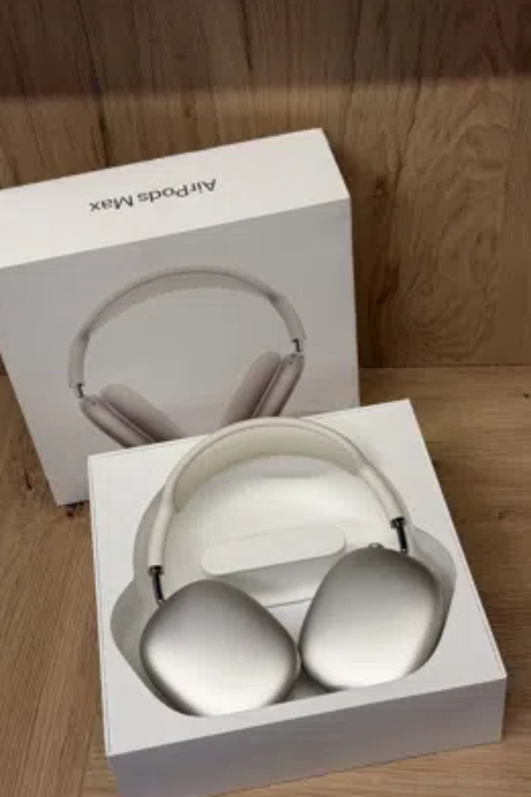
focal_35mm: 51
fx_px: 1129
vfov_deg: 38.9
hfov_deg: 26.5
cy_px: 403
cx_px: 258
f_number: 1.78
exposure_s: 1/100
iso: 80
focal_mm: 6.76
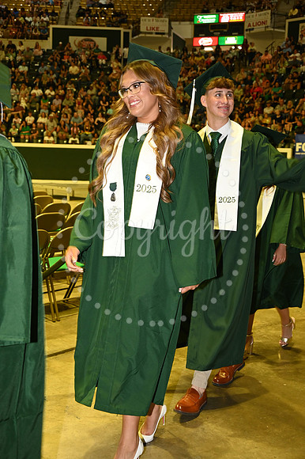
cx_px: 152
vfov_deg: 44.5
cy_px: 230
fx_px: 560
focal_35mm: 44
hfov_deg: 30.5
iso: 1600
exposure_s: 1/60
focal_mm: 44
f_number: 5.6
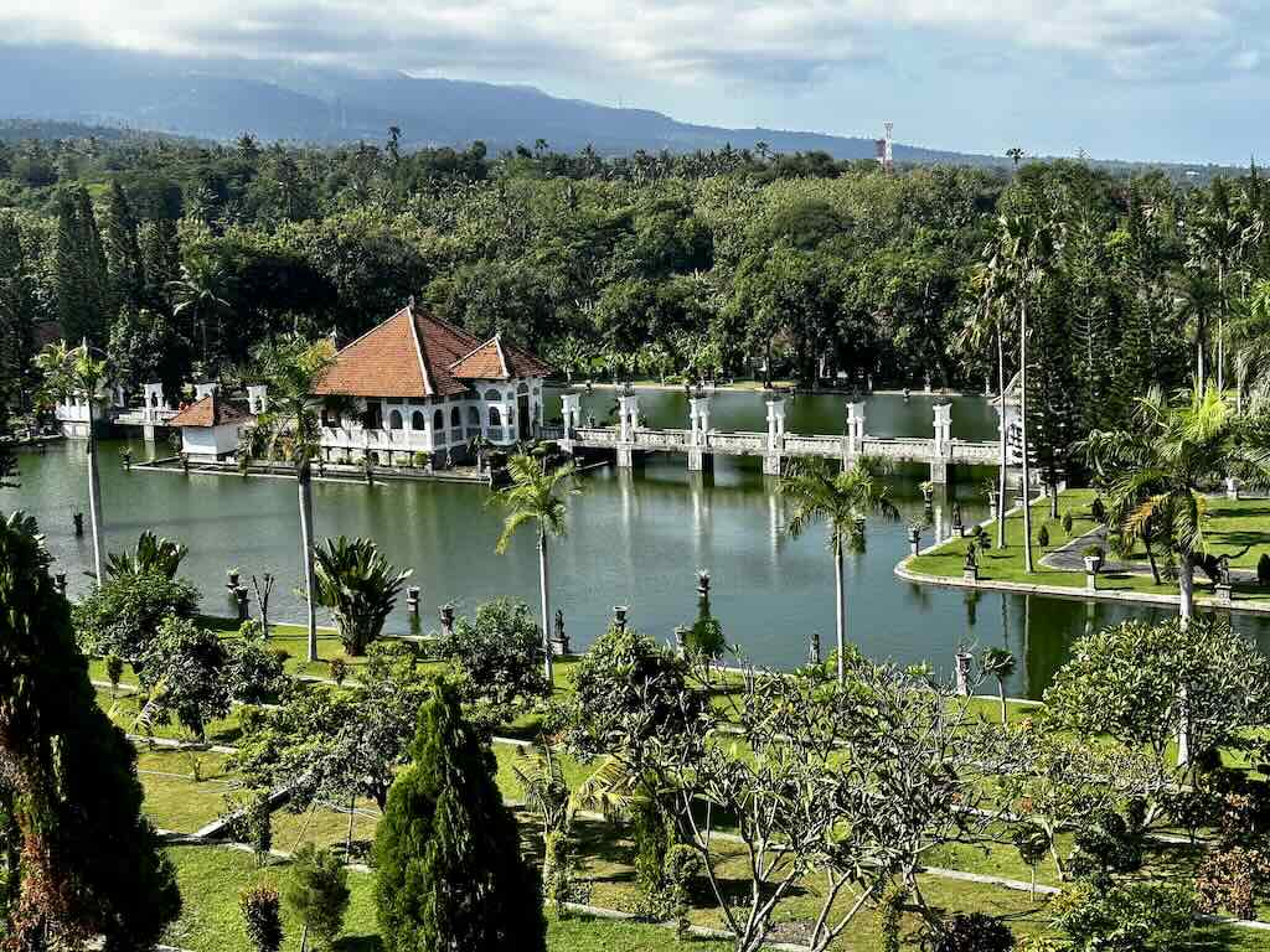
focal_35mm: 48
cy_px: 476
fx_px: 1761
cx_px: 635
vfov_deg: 30.3
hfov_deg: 39.7
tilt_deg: -8.4
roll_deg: +2.0
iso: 64
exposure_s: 1/2203
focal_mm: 6.86
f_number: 1.78
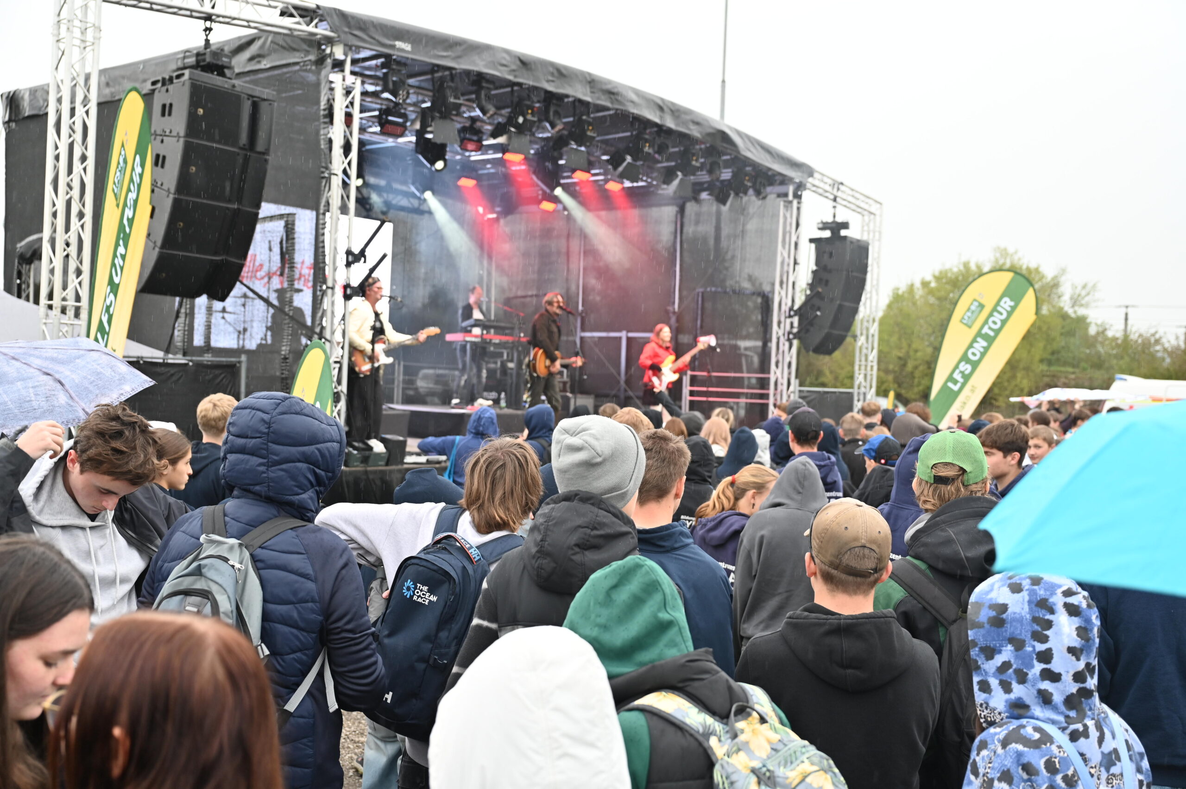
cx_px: 593
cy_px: 394
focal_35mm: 36
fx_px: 1185
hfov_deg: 53.2
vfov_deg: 36.8
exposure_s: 1/250
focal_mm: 36
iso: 400
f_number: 3.5
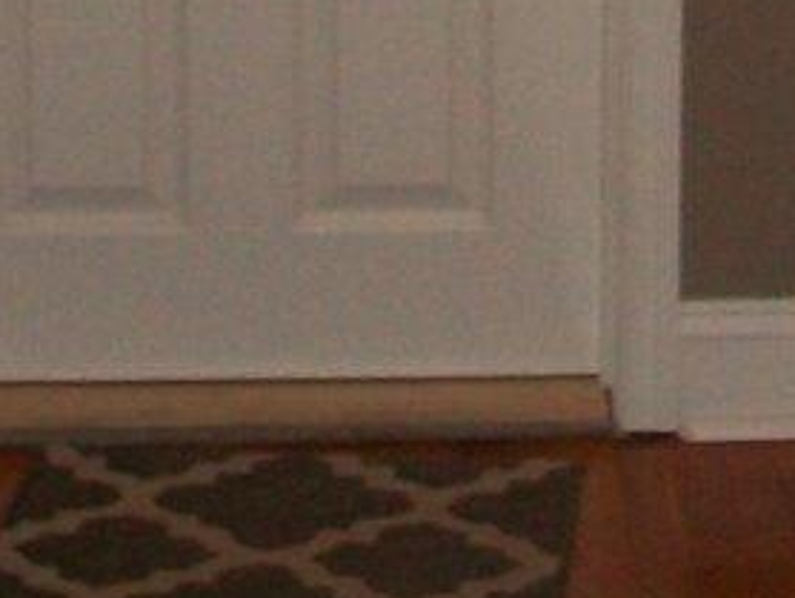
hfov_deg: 11.2
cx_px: 360
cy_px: -727
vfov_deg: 7.9
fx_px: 4046
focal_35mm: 176
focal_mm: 5.7
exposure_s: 1/60
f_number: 2.8
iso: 120
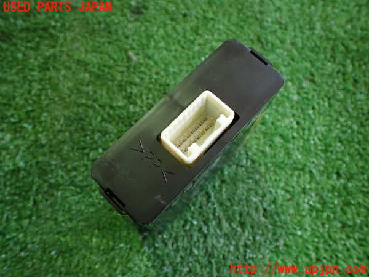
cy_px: 138
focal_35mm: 30
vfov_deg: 46.8
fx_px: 320
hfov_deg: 60.0
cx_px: 184
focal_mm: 5.4
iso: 800
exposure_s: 1/100
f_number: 2.3
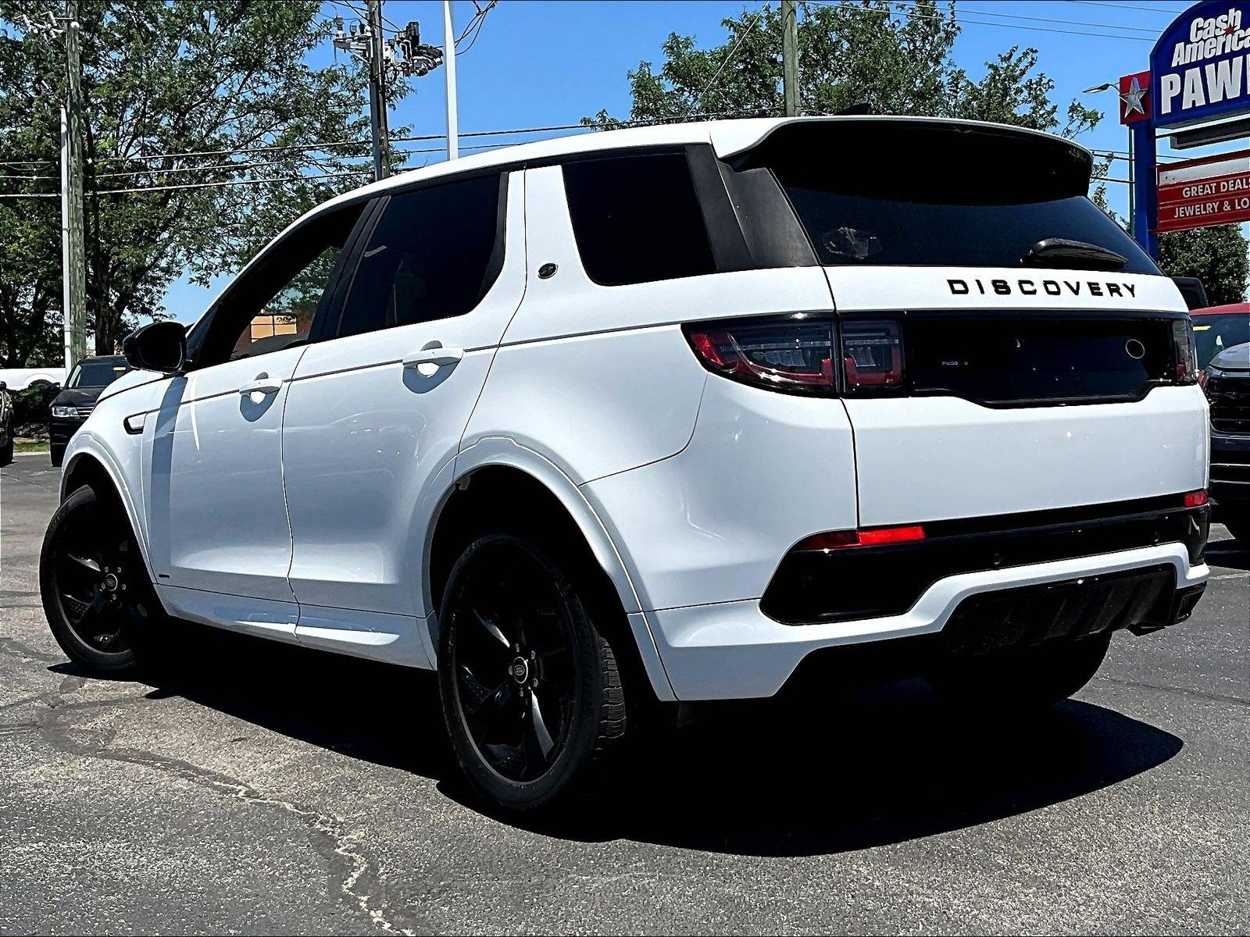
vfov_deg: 48.2
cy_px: 468
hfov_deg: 61.7
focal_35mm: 29
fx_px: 1047
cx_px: 625
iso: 25
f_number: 1.8
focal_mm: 3
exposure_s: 1/2141
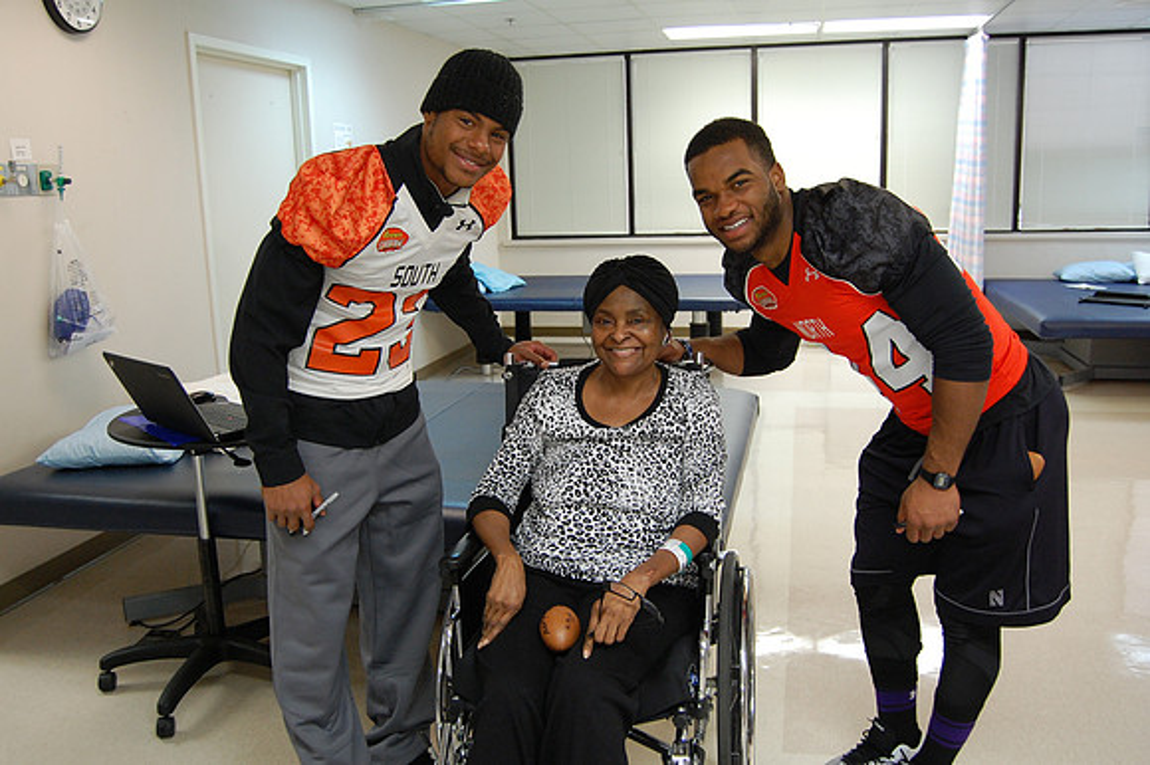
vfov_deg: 43.6
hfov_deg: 62.0
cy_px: 382
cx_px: 575
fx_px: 958
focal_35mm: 30
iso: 800
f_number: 3.8
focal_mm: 20
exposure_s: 1/50
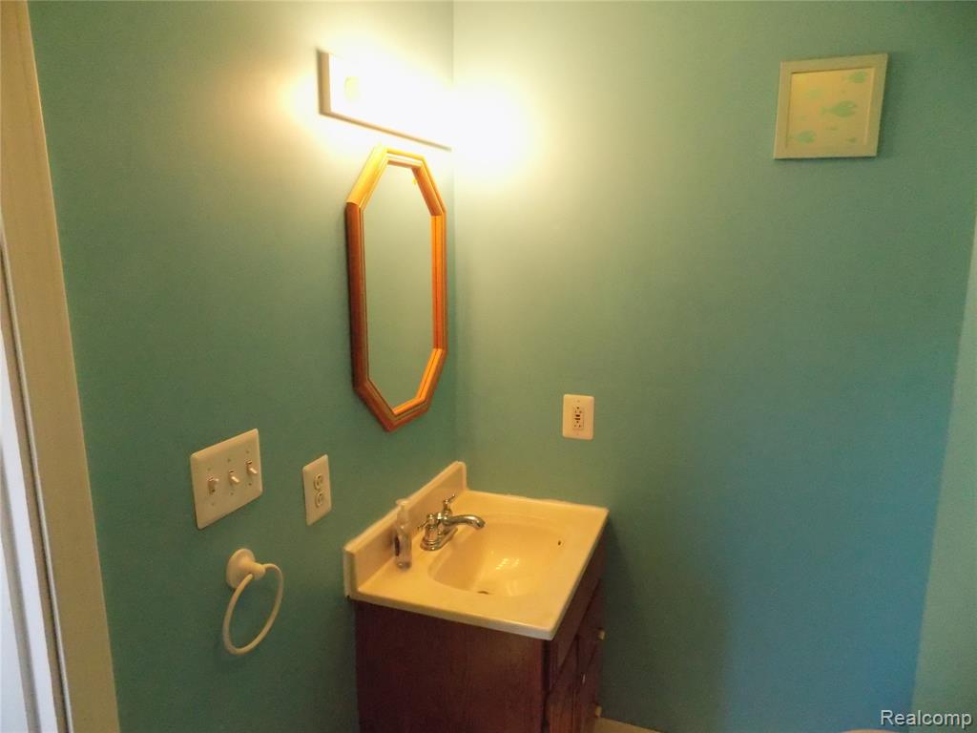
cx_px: 488
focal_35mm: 23
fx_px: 649
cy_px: 366
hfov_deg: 73.9
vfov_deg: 58.9
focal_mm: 4
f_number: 3.1
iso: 800
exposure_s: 1/125
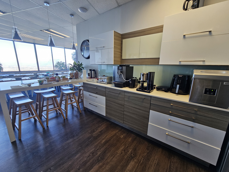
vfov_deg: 89.9
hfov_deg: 106.2
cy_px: 86
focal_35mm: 13
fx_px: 86
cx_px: 114
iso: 64
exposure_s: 1/50
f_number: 2.2
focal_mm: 2.2
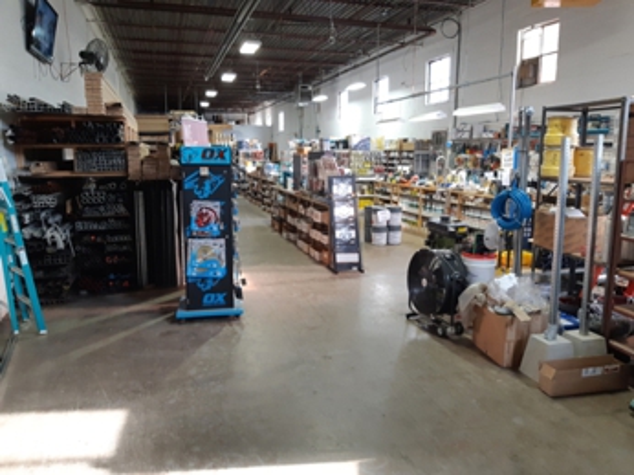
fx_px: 476
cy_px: 238
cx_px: 317
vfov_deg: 53.0
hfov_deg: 67.3
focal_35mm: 26
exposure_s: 1/60
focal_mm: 3.93
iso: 125
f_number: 1.7
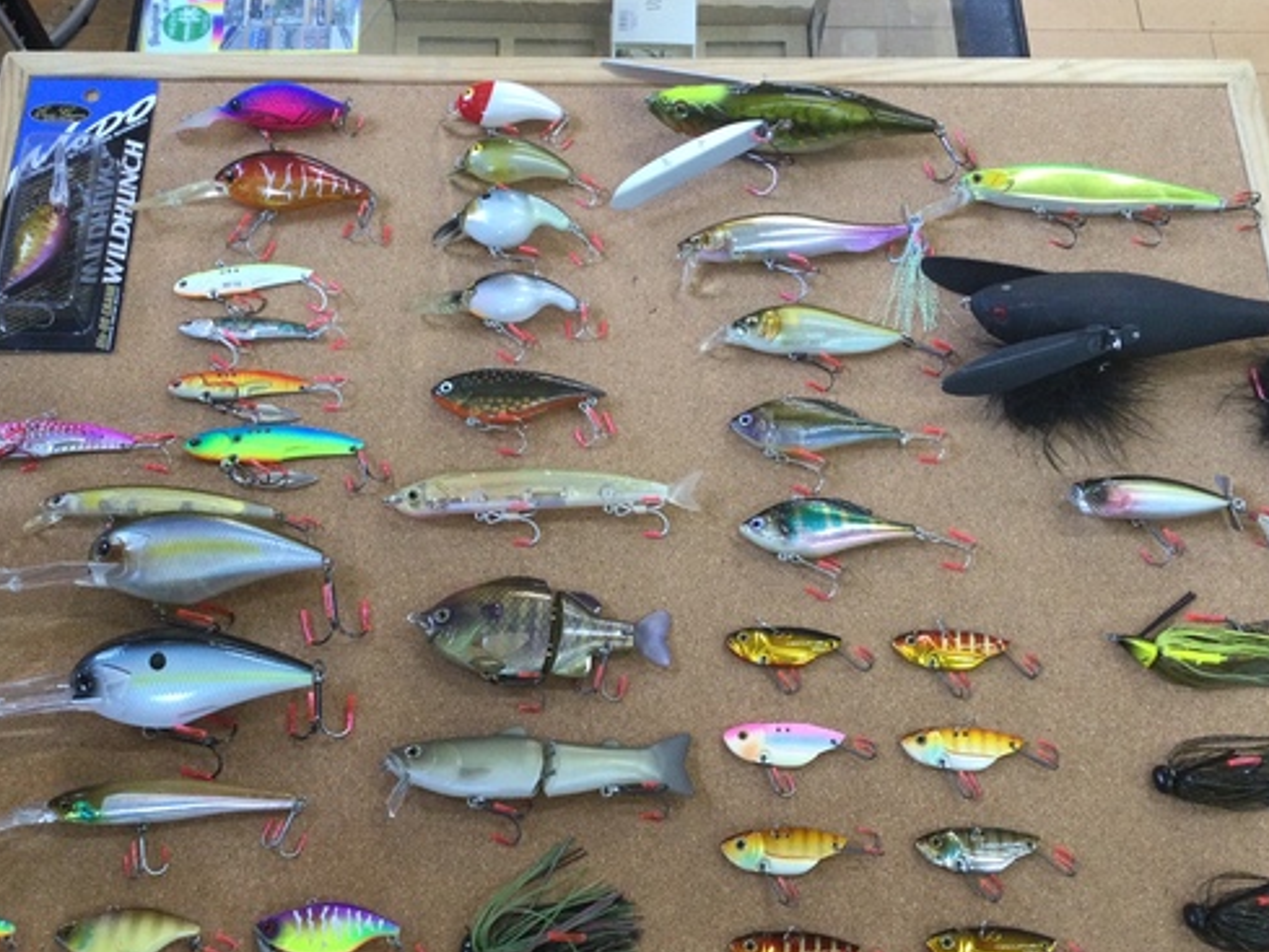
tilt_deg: -66.7
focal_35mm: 38
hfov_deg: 49.0
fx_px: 1393
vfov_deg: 37.7
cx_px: 623
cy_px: 524
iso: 40
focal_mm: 3.3
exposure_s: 1/30
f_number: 2.4
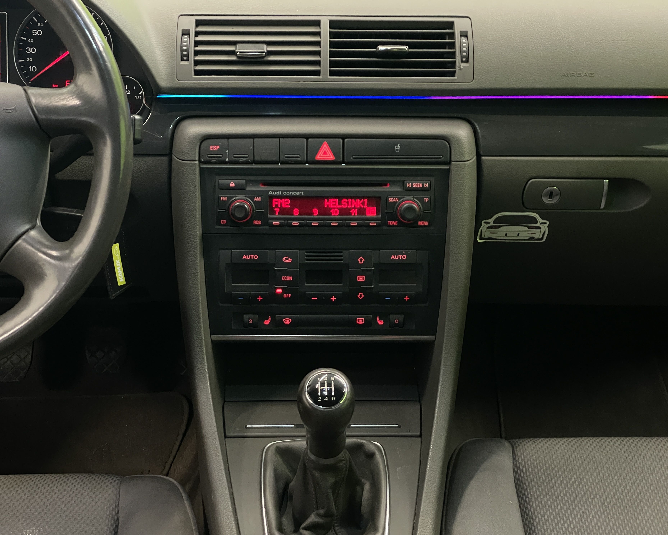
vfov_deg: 27.6
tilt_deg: -25.0
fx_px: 1087
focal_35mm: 55
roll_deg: -1.0
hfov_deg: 34.1
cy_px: 266
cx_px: 310
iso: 500
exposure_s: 1/50
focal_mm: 6
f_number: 2
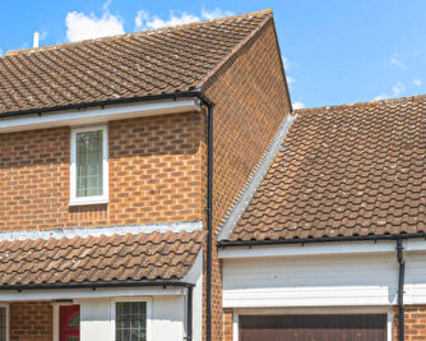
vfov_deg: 24.6
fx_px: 769
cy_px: 266
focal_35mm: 61
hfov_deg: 30.4
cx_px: 99
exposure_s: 1/200
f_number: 8
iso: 320
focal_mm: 31
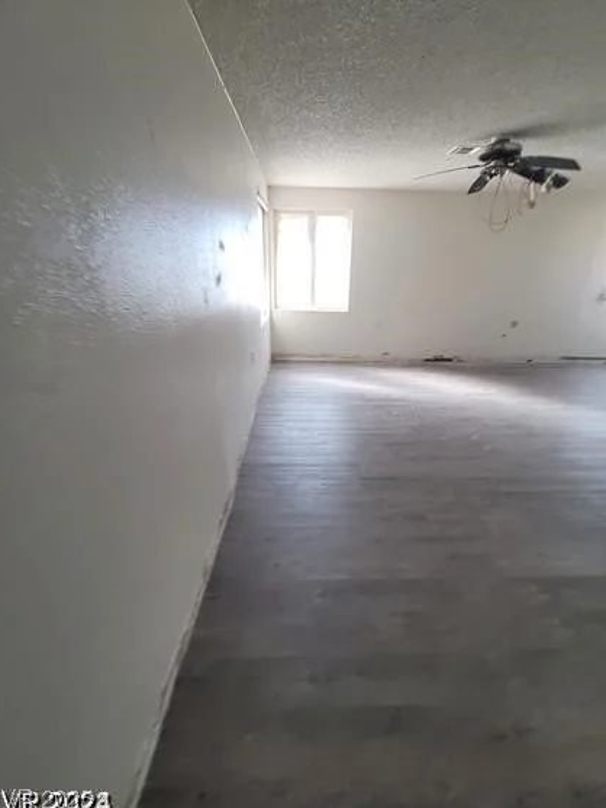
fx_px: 327
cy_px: 389
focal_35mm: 14
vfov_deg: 102.0
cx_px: 307
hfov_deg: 85.7
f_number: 2.2
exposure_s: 1/60
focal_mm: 2.2
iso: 100
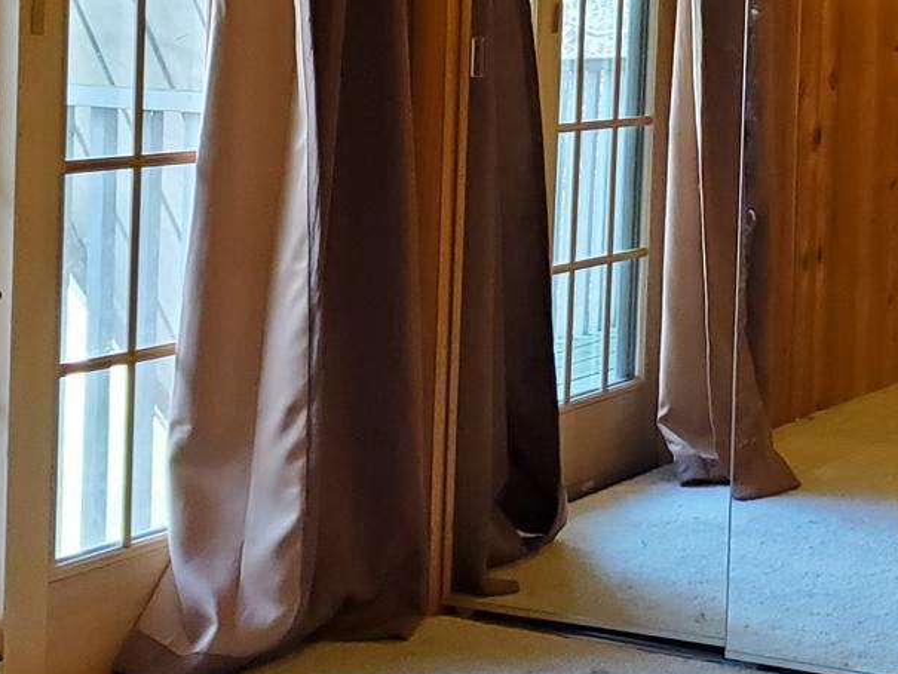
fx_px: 2283
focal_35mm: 88
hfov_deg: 21.8
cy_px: 48
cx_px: 791
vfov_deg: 16.5
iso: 320
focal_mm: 4.3
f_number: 1.5
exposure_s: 1/120
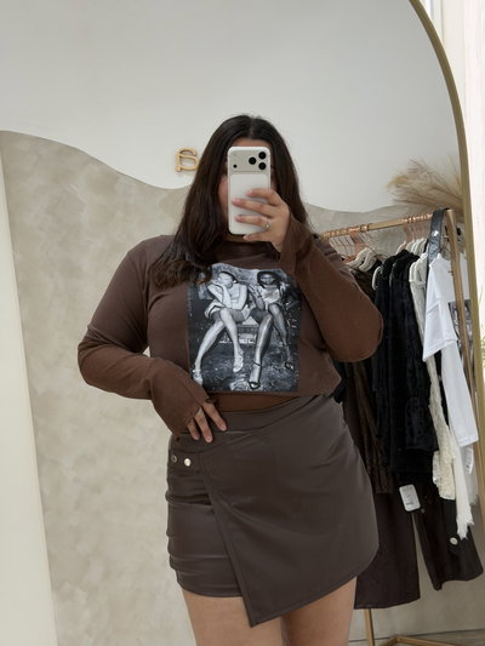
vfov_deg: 39.6
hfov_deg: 30.3
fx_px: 896
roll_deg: +6.8
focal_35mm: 48
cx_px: 242
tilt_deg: -20.6
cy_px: 323
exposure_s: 1/50
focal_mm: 6.76
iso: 80
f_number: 1.78
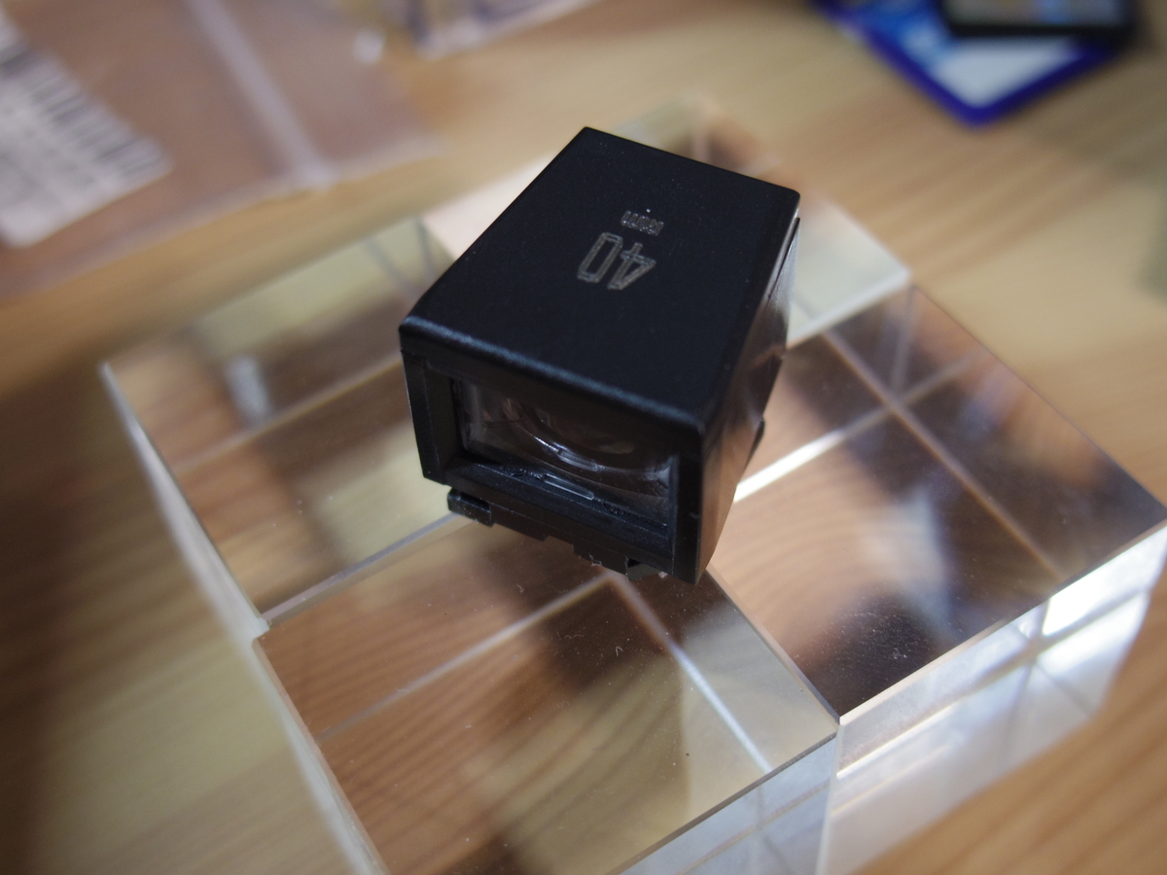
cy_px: 438
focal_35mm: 47
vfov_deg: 30.9
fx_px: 1584
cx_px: 584
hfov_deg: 40.4
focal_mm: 8.5
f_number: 1.9
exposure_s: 1/13
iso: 200
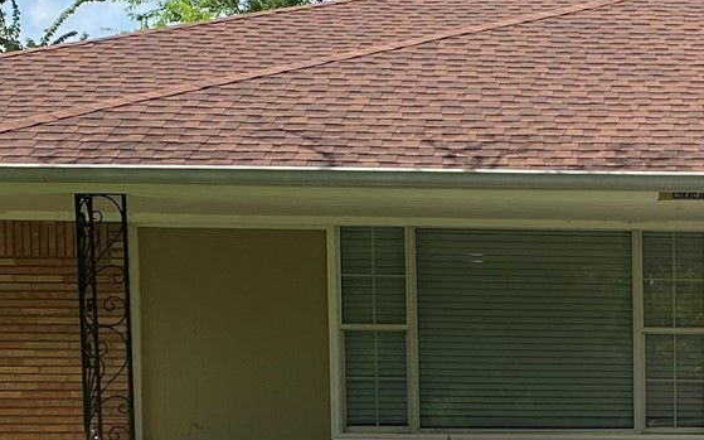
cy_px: 560
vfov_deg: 12.6
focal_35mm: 101
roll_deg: -0.3
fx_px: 1937
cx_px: 825
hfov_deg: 19.5
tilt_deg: -4.7
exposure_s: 1/1701
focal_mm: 4.25
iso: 32
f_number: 1.8
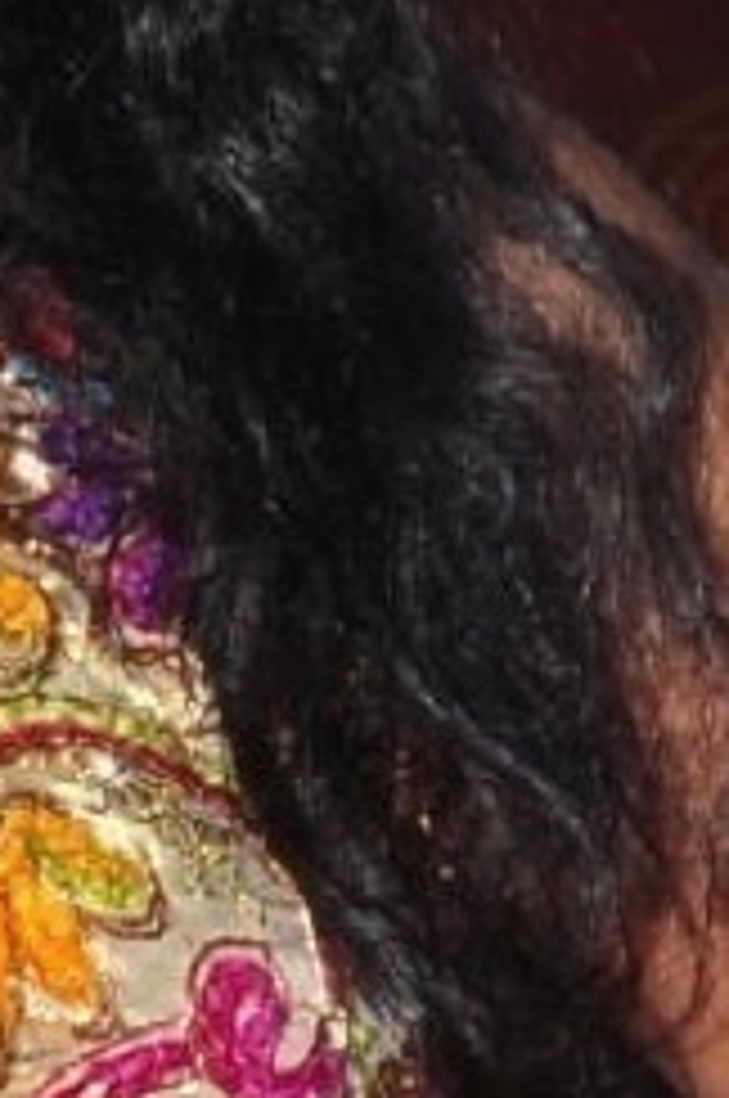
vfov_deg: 3.5
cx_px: -706
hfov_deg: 2.4
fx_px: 17636
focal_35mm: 579
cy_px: 1796
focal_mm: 52
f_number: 11
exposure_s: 1/125
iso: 400
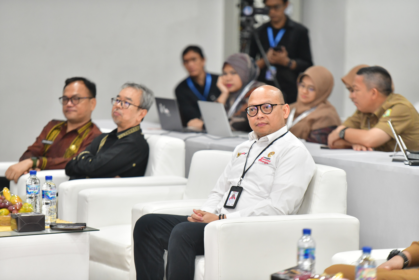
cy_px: 140
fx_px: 2095
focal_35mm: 180
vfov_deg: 7.6
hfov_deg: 11.4
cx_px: 210
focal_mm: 180
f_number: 2.8
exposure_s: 1/250
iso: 2500
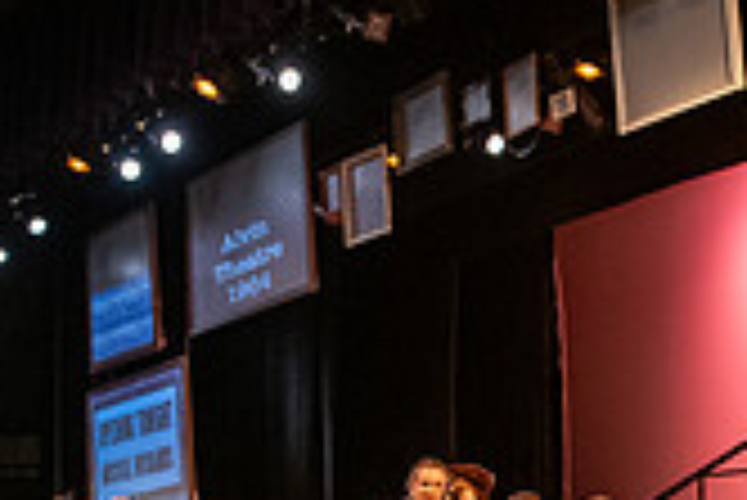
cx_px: 626
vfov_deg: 15.8
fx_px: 1744
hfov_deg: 23.7
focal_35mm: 84
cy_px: 561
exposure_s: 1/200
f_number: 3.2
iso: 2500
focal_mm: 24
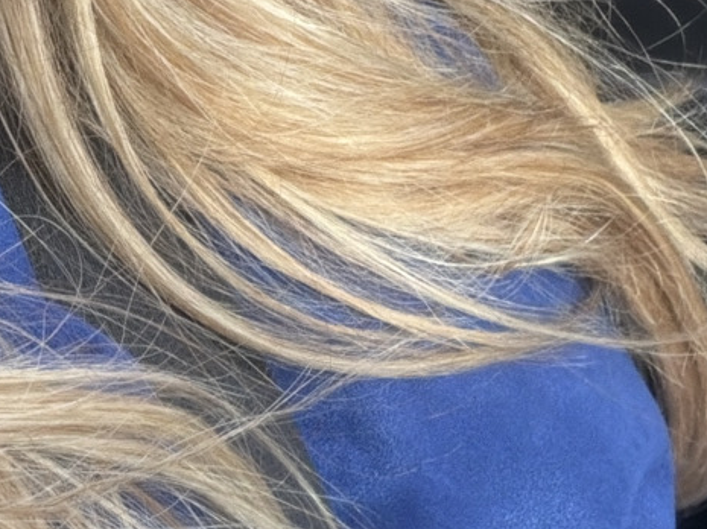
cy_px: -286
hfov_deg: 17.9
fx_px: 2020
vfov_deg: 13.9
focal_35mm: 99
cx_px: -336
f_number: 1.9
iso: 80
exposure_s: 1/267
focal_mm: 2.71
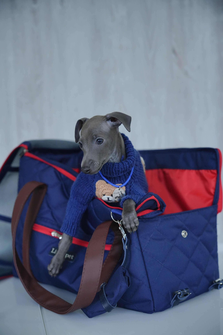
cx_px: 112
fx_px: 465
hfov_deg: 27.0
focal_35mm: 50
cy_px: 168
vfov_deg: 39.6
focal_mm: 50
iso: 1000
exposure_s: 1/200
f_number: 2.8
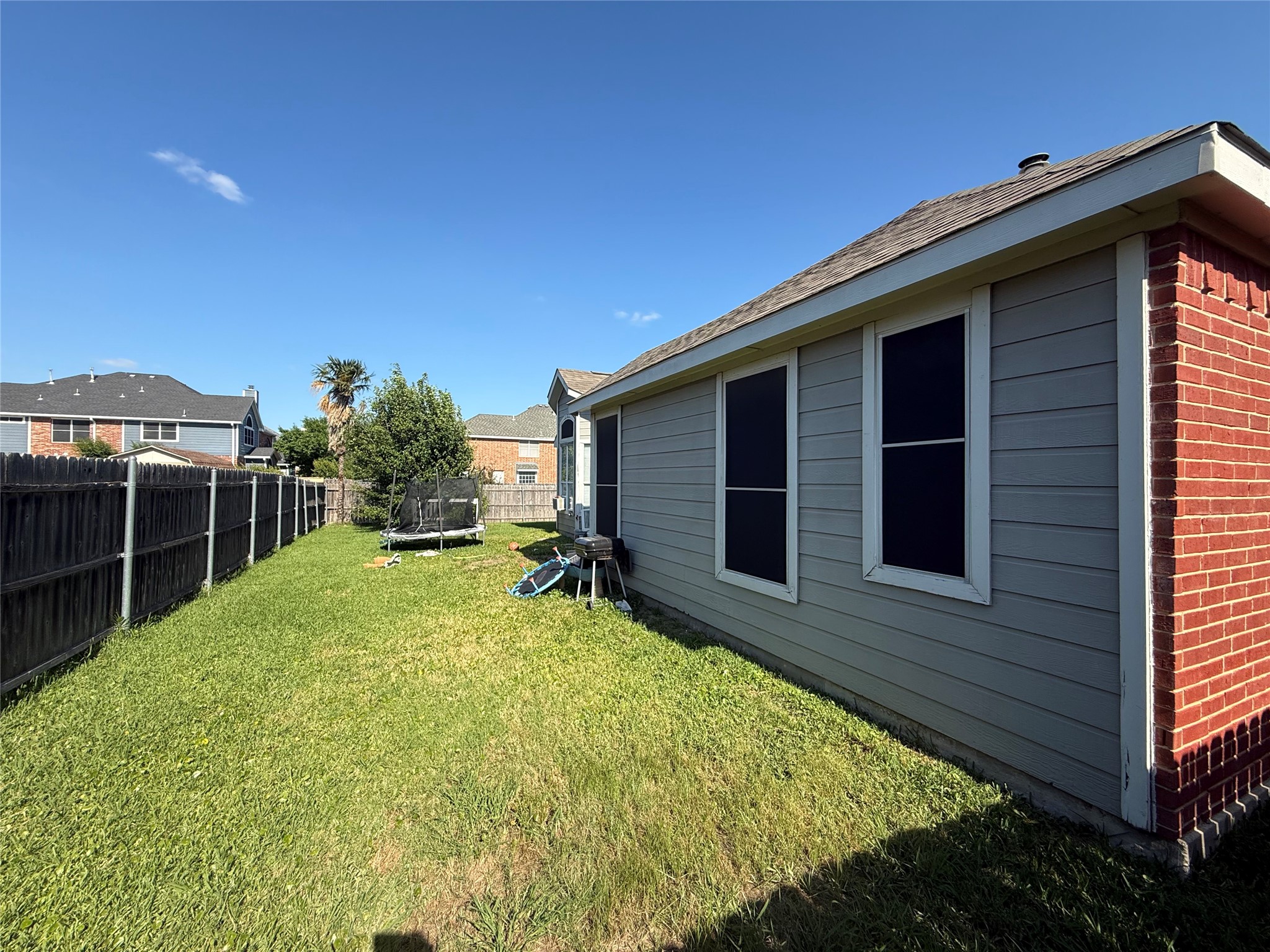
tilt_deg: +0.9
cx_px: 635
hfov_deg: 102.1
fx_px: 514
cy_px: 476
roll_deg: -0.7
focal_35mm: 14
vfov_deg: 85.7
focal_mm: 2.22
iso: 50
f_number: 2.2
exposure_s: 1/1211
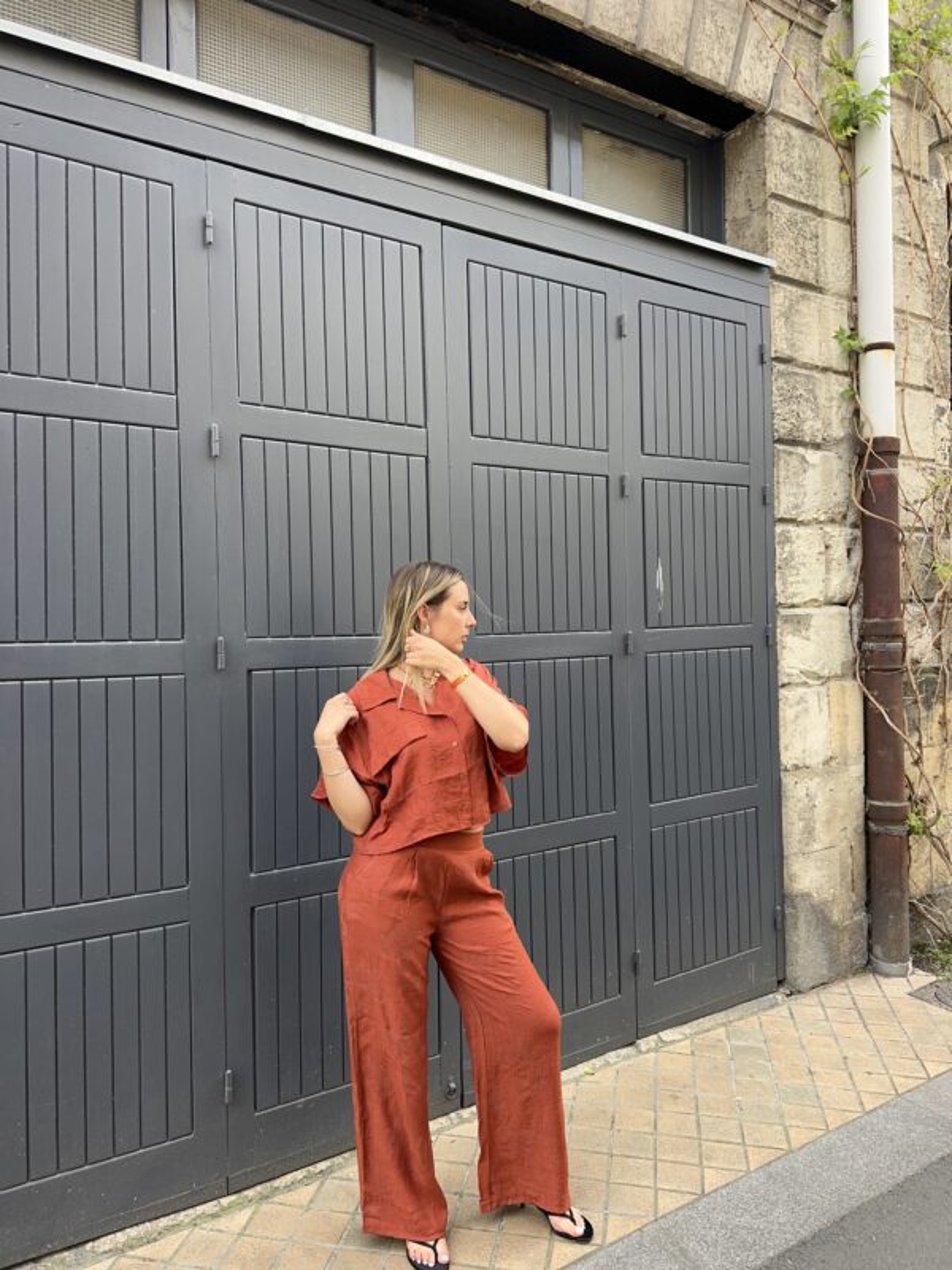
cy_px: 635
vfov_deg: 71.6
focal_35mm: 24
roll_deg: +0.5
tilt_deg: +1.0
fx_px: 880
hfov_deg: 56.8
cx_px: 476
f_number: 1.78
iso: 80
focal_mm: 6.86
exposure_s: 1/287
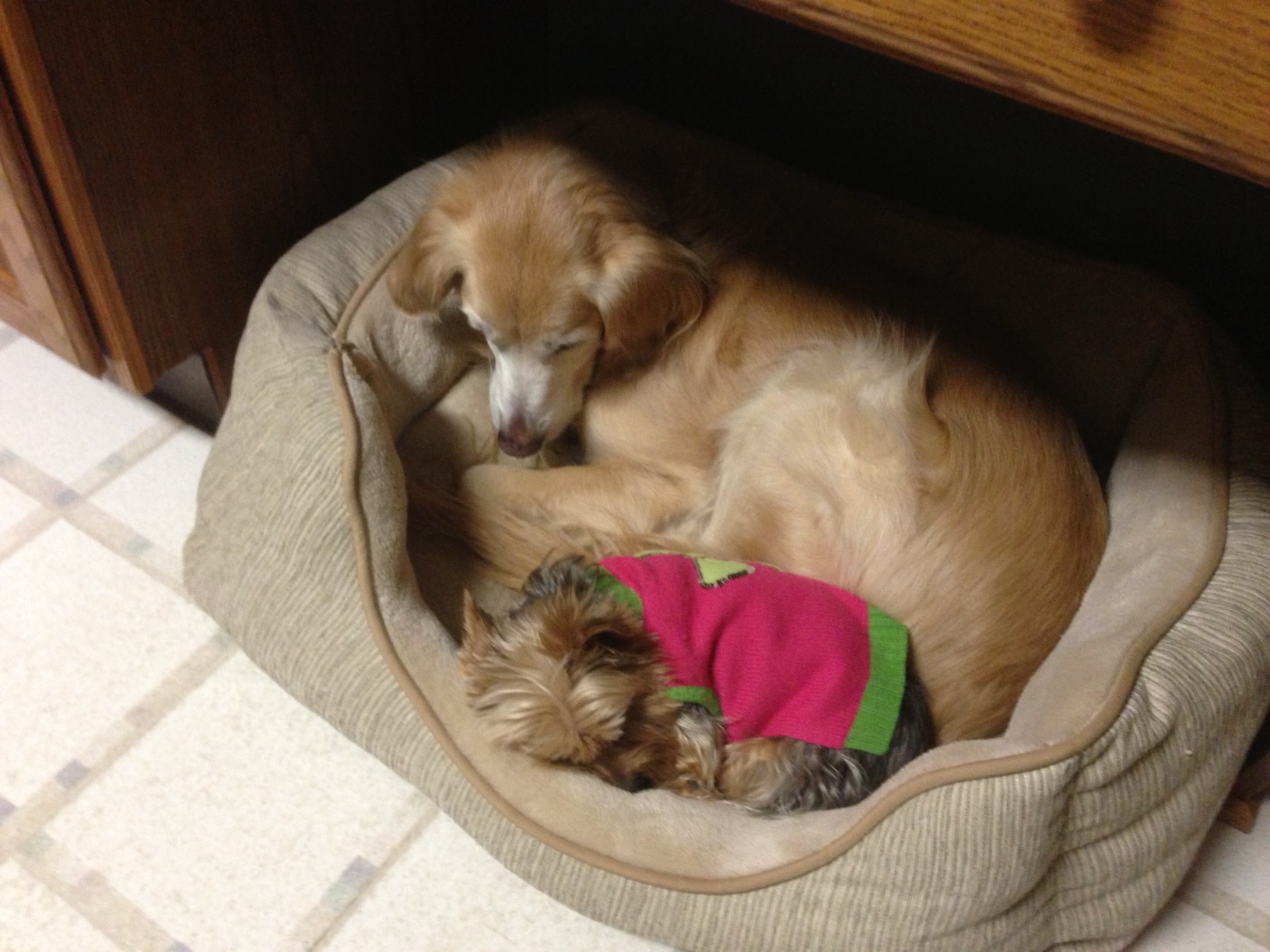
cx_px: 635
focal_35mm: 33
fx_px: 1211
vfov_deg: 42.9
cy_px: 476
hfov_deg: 55.4
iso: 320
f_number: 2.4
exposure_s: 1/20
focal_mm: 4.13
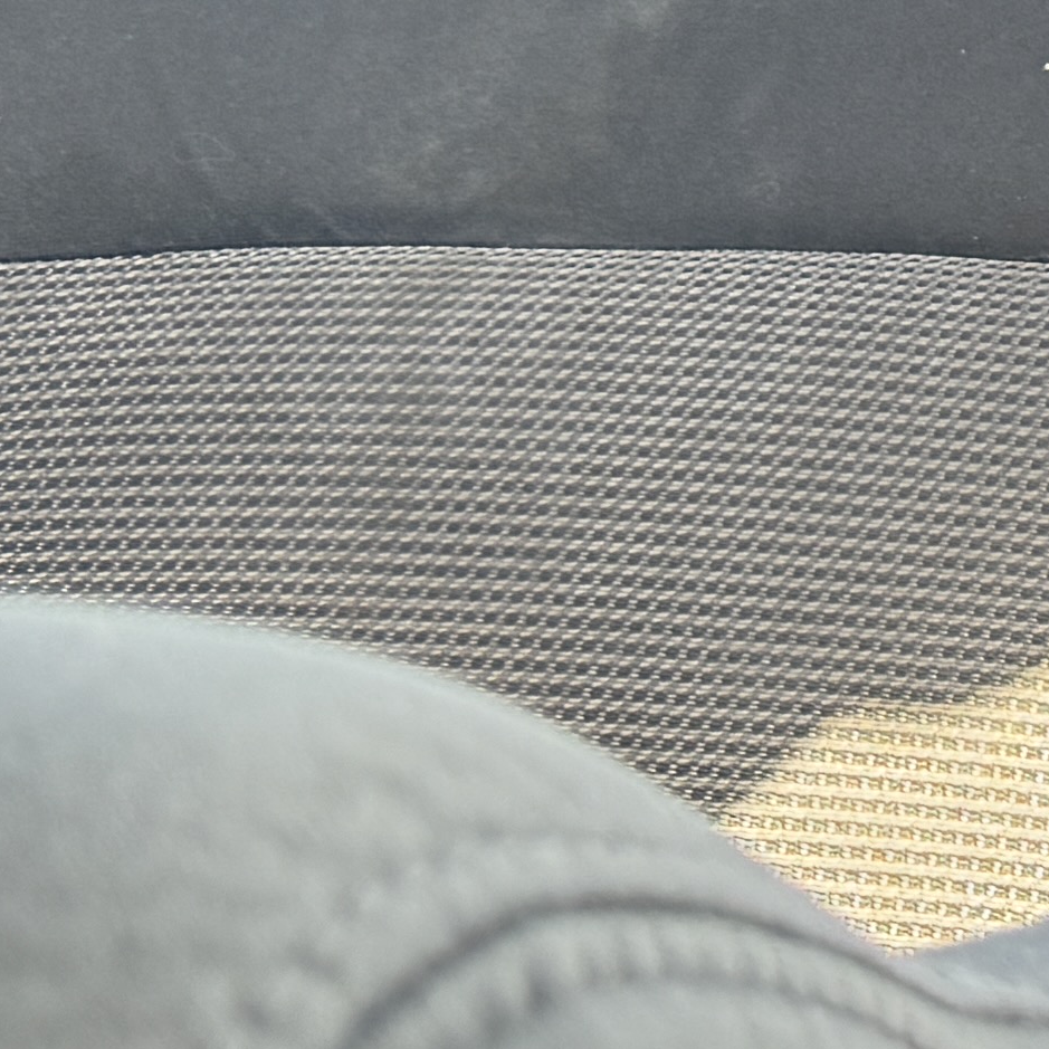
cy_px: -717
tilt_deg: -36.9
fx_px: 4423
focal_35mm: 129
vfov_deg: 12.6
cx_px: 2147
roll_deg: +0.2
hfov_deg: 12.0
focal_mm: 6.76
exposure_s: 1/121
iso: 125
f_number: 1.78
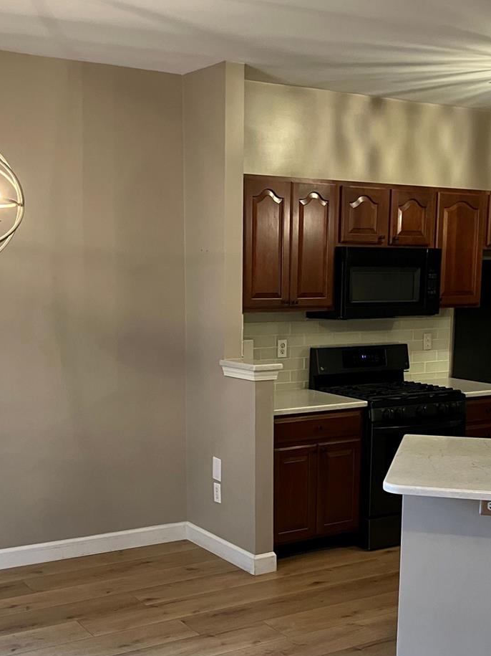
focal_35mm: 47
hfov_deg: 30.9
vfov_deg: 40.1
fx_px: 889
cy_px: 424
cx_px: 238
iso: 250
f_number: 1.8
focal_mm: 3.99
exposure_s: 1/60
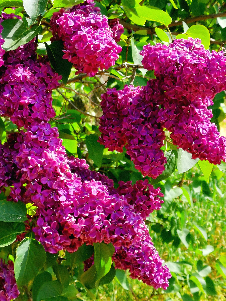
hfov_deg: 24.4
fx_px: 522
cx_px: 113
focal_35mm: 60
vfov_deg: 32.2
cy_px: 150
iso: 50
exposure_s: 1/867
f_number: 1.8
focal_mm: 5.58
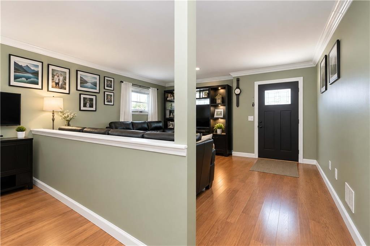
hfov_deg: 100.4
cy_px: 123
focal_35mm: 15
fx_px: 154
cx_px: 185
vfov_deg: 77.3
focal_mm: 10
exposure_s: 1/60
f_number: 8
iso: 1600
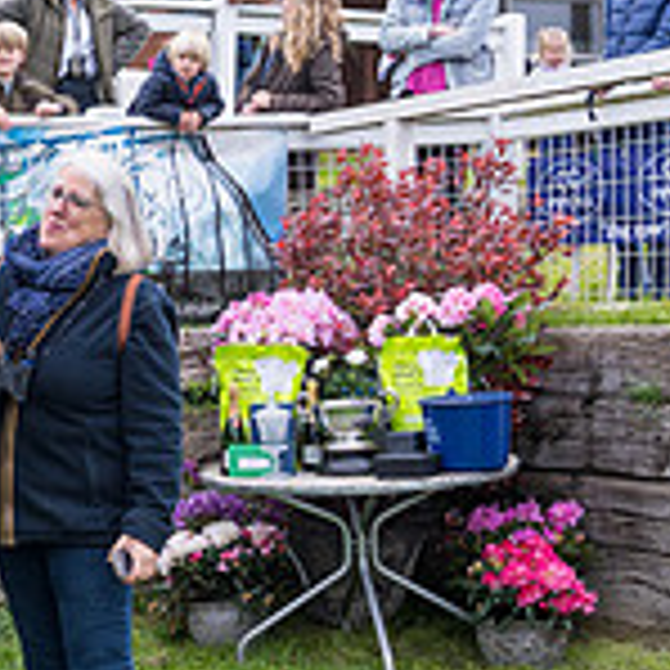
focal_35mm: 86
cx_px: -265
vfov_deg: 20.1
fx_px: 1883
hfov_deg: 18.4
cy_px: 402
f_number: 5
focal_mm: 26
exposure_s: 1/400
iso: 250
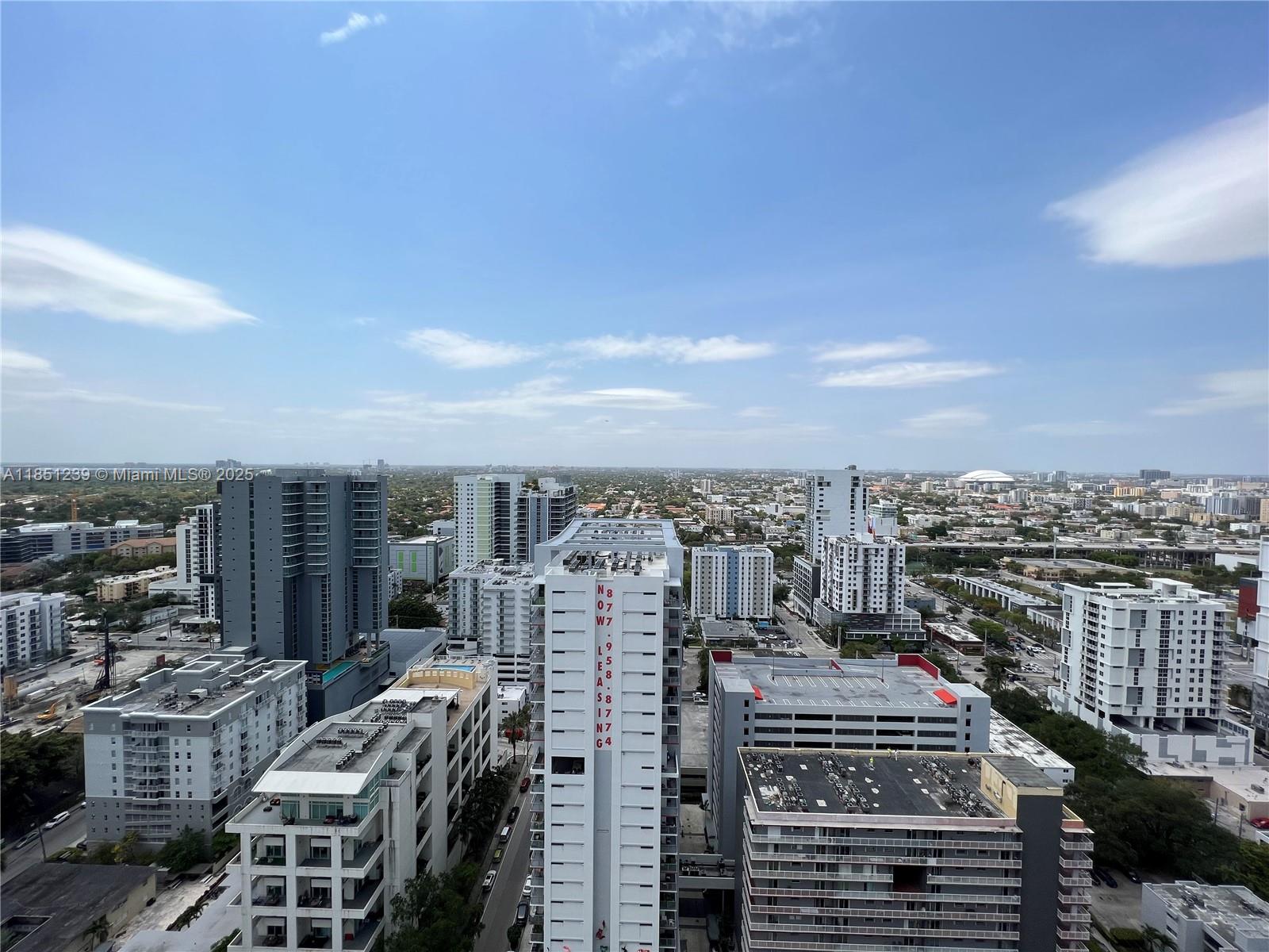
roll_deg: -0.8
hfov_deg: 106.2
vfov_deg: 89.9
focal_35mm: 13
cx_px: 634
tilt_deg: -1.3
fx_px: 477
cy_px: 476
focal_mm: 1.57
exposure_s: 1/3040
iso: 32
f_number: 1.8
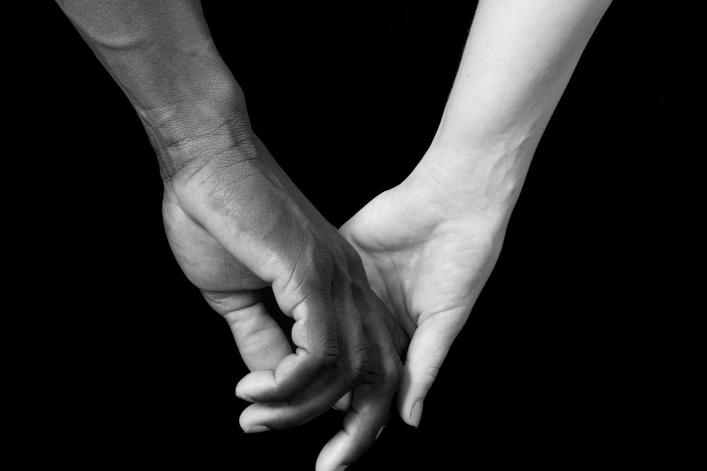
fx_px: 1630
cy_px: 250
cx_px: 341
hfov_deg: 24.5
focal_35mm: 83
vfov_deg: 16.4
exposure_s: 1/200
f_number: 7.1
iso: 100
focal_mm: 48
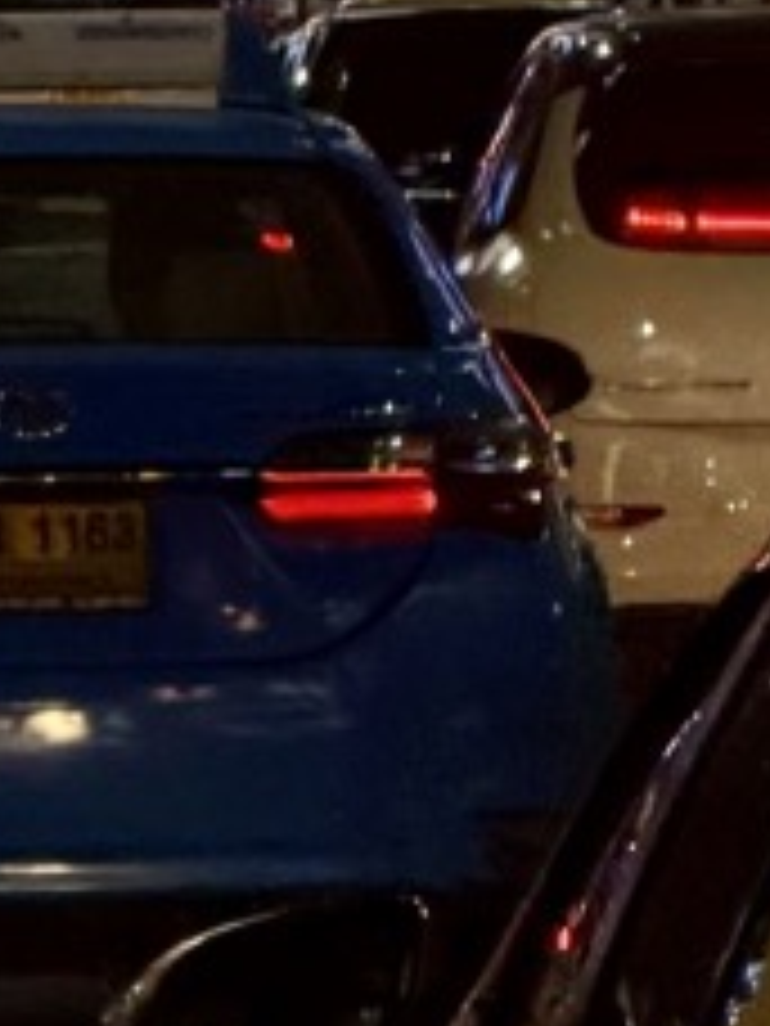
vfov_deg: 2.8
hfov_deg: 2.1
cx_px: -108
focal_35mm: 701
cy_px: -2012
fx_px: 20791
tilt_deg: +5.8
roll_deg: +0.4
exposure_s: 1/100
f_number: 2.8
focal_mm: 16.89
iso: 500
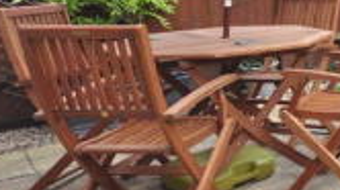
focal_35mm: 62
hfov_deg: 24.2
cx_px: 543
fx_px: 558
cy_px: -31
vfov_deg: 18.5
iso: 200
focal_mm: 10
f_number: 4.5
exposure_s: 1/160
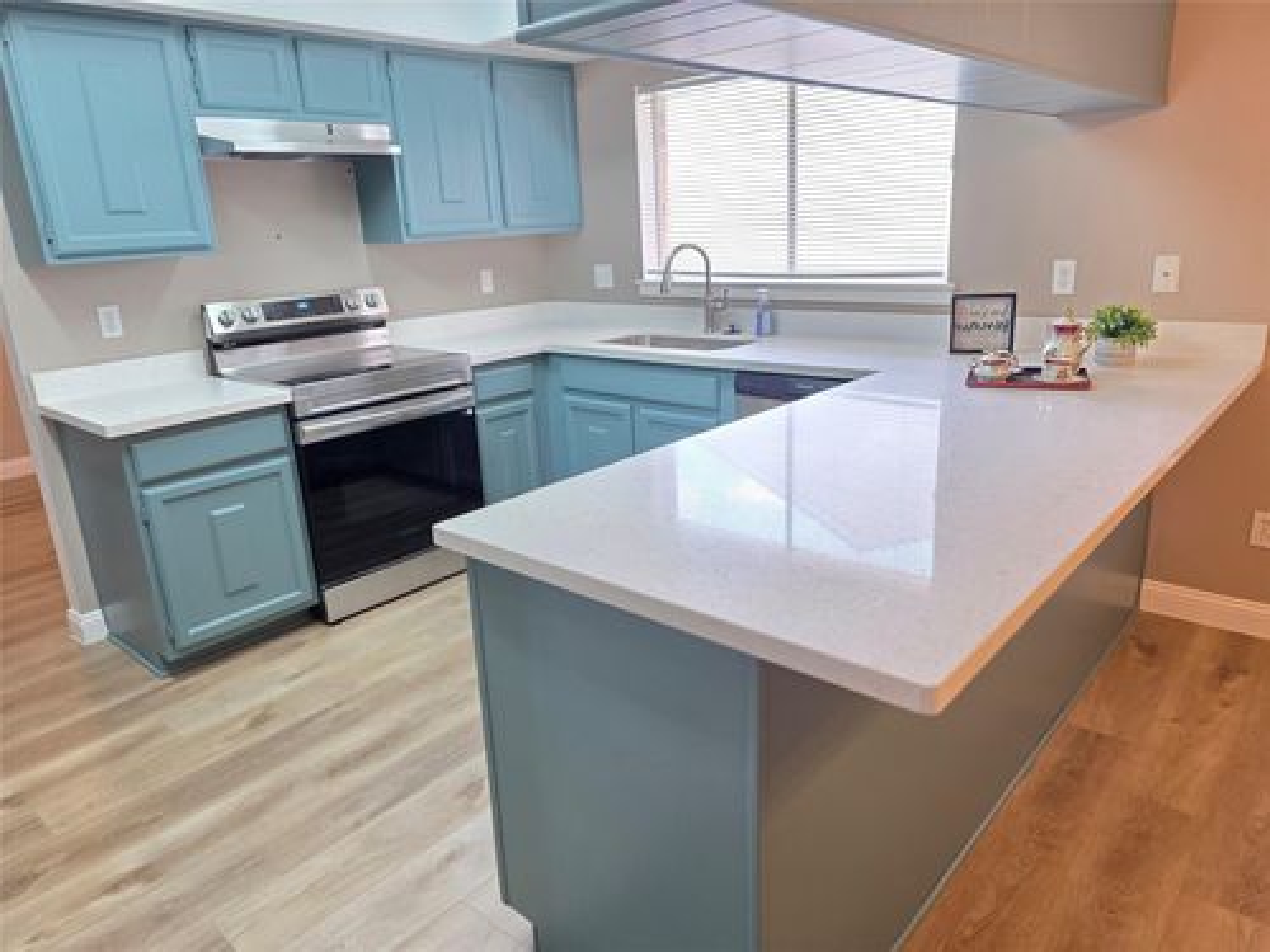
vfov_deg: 58.9
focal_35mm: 23
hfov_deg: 73.9
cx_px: 635
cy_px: 476
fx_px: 844
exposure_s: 1/120
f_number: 1.7
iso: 320
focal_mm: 6.3
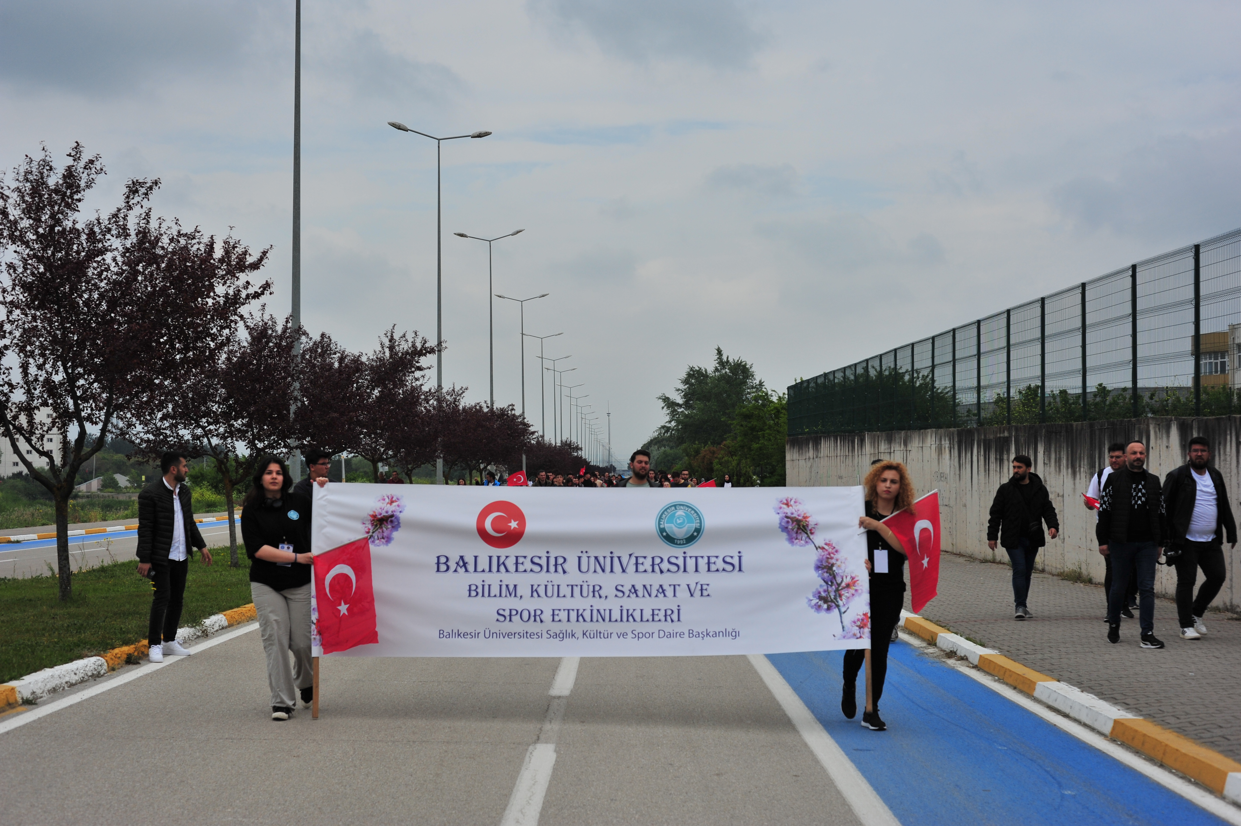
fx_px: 1722
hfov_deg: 39.6
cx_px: 620
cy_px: 413
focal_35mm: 50
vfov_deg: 27.0
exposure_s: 1/3200
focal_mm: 50
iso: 320
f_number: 5.6
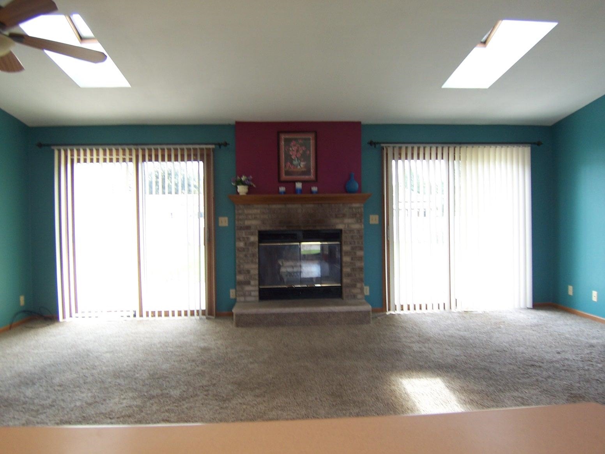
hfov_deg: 73.9
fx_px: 402
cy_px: 227
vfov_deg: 58.9
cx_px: 302
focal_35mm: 23
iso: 64
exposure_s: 1/30
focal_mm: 3.8
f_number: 2.8
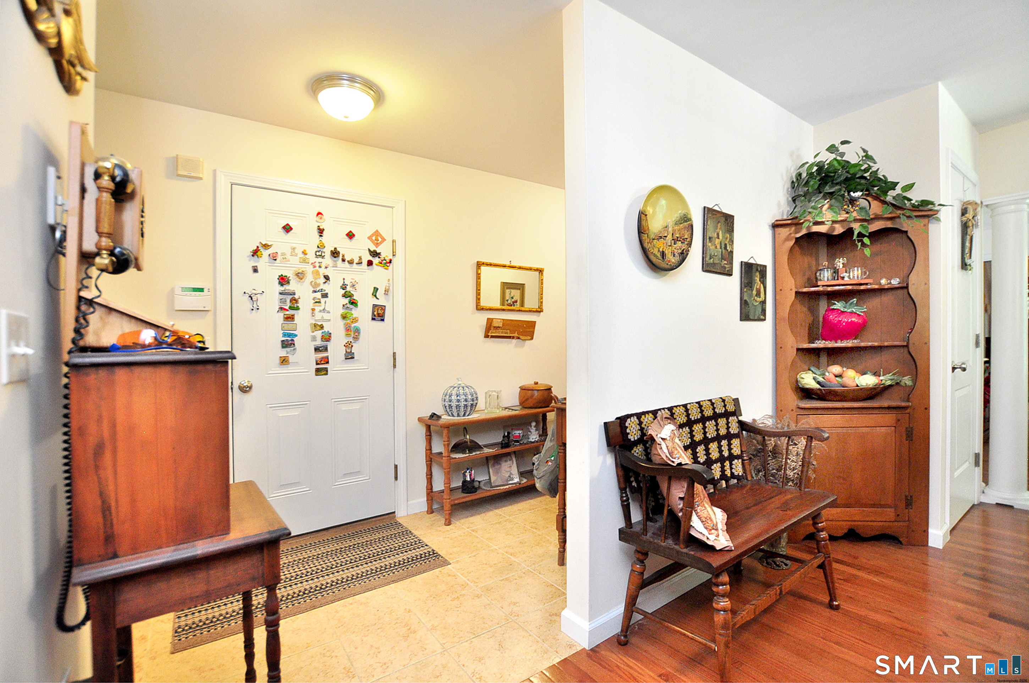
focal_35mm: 15
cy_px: 342
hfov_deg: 100.5
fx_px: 428
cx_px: 514
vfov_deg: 77.2
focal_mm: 10
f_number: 4
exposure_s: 1/50
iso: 800
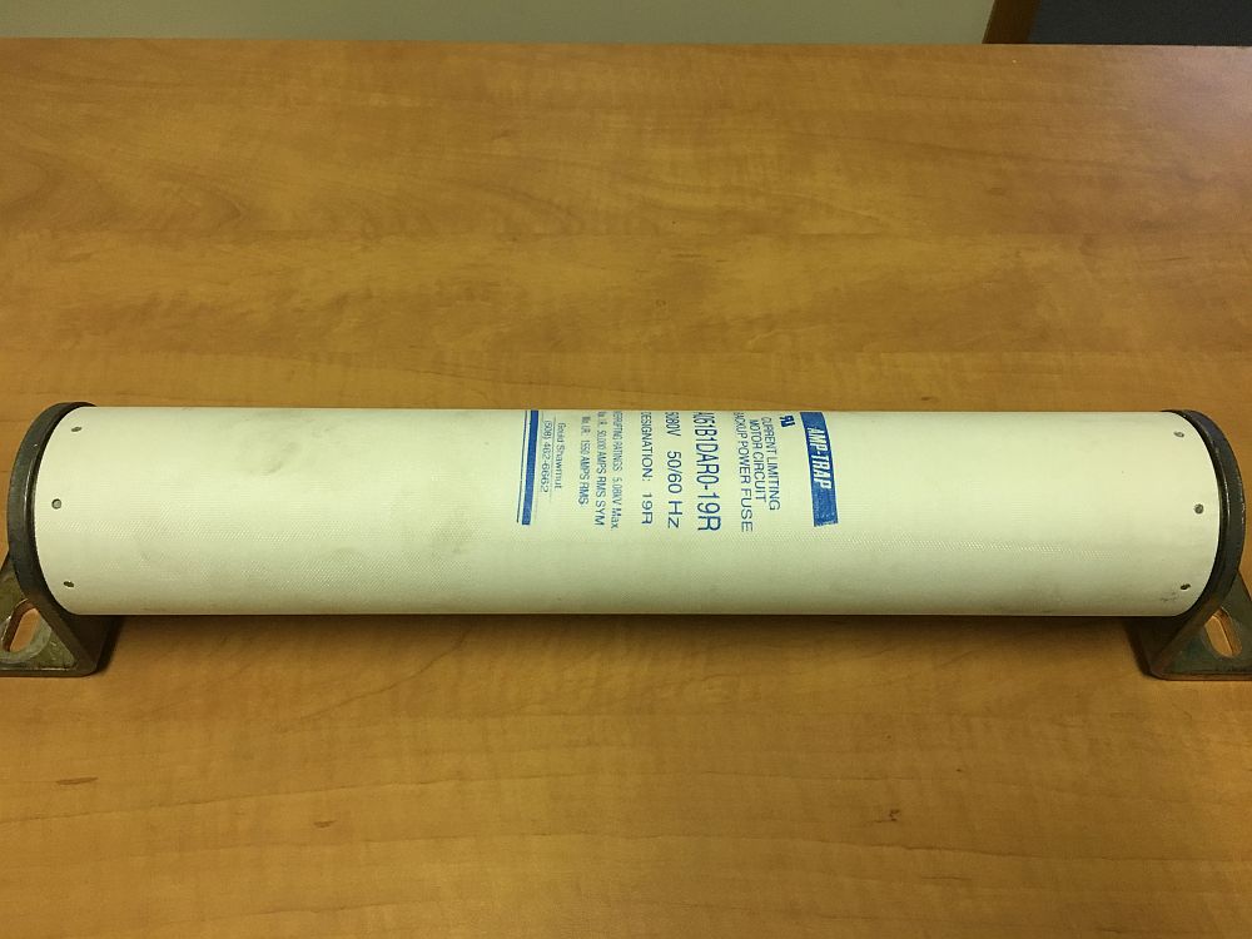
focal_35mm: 29
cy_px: 470
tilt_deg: -51.3
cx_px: 626
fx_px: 1049
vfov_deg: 48.2
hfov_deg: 61.7
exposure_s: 1/30
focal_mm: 4.15
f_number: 2.2
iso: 100
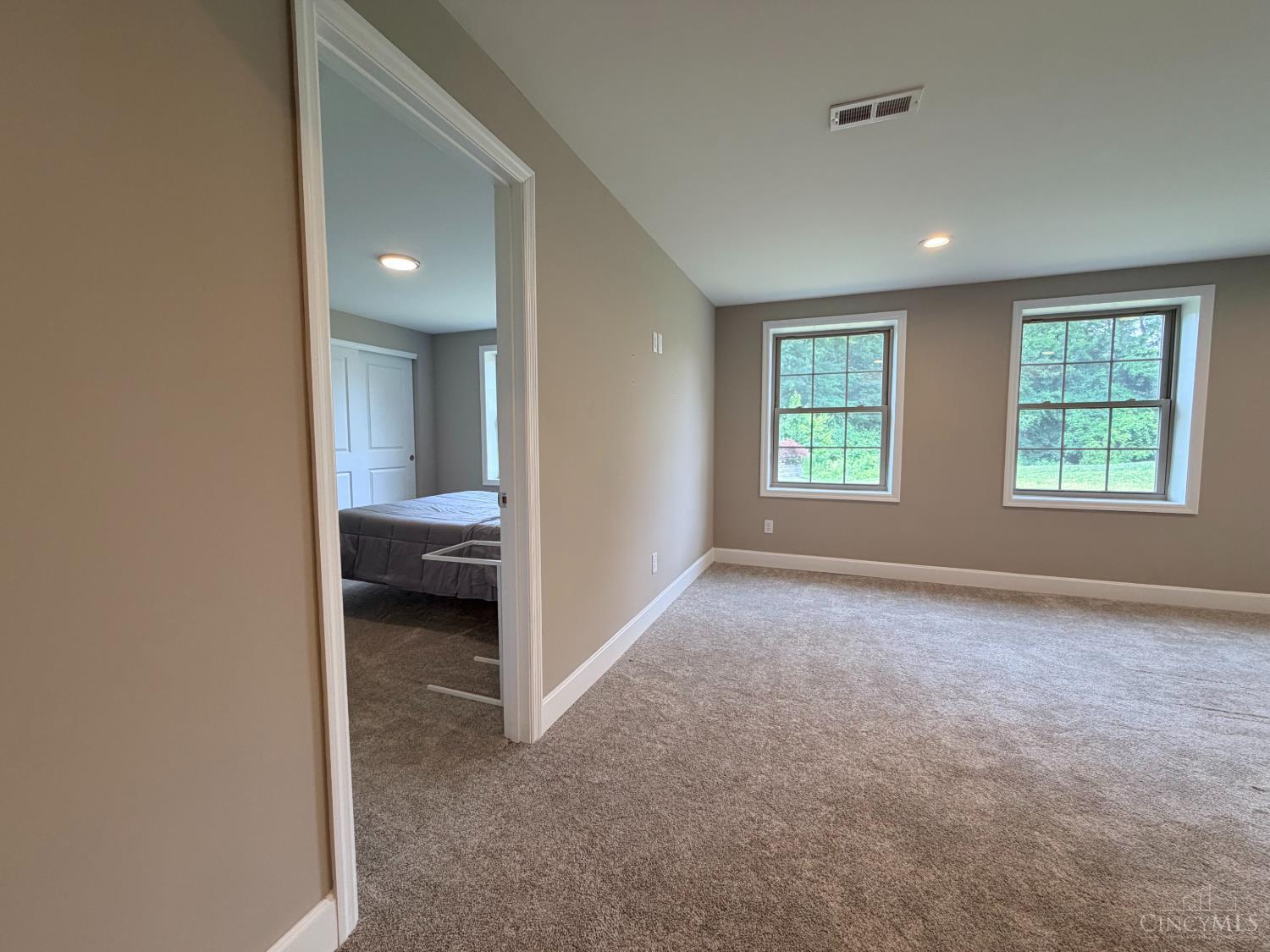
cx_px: 635
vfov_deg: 85.7
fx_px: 514
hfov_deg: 102.1
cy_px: 476
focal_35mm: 14
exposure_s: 1/121
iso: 200
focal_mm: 2.22
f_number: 2.2
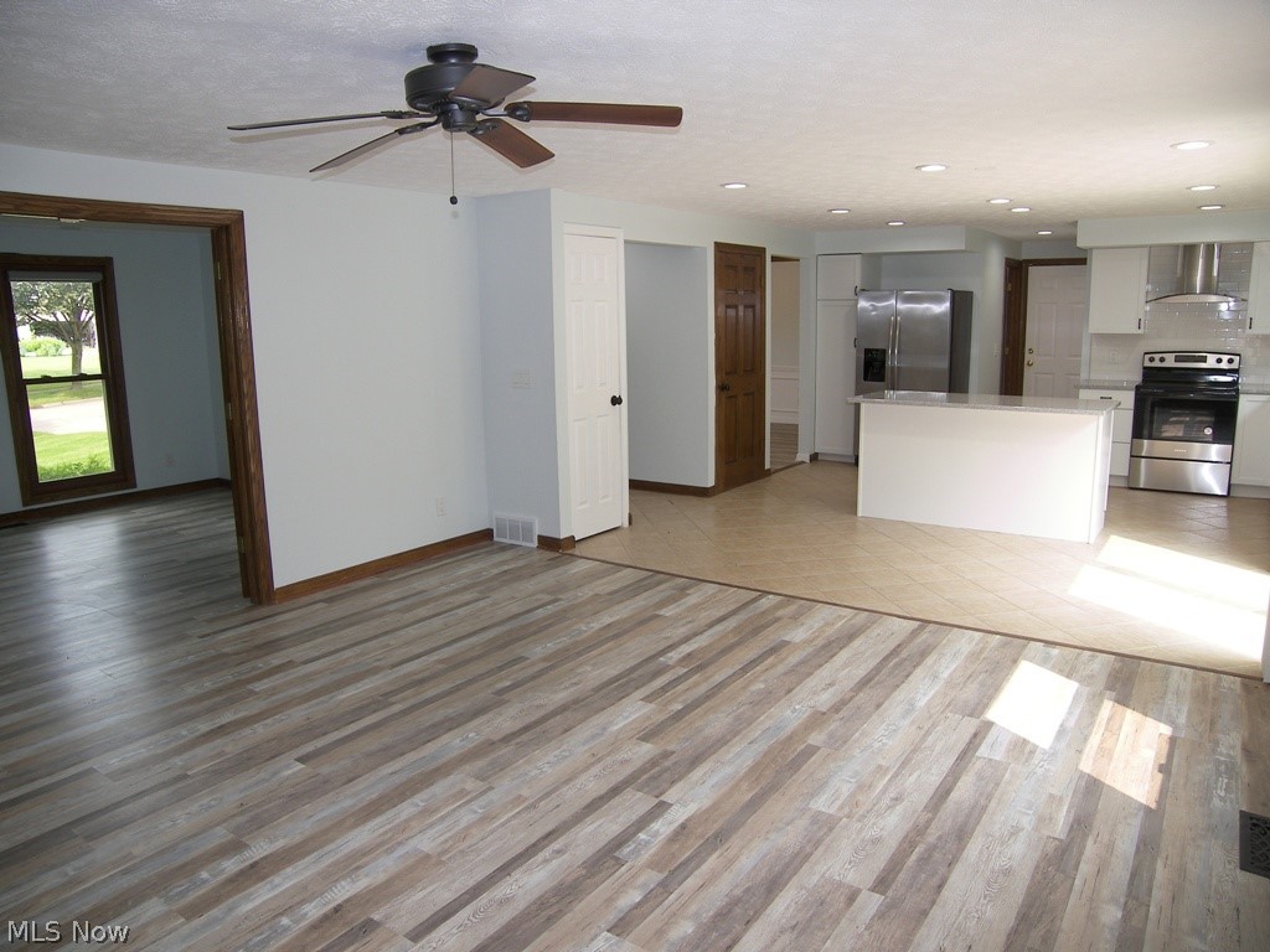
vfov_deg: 56.8
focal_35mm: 24
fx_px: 881
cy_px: 476
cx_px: 635
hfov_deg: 71.6
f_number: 2.8
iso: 50
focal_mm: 5
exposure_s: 1/50
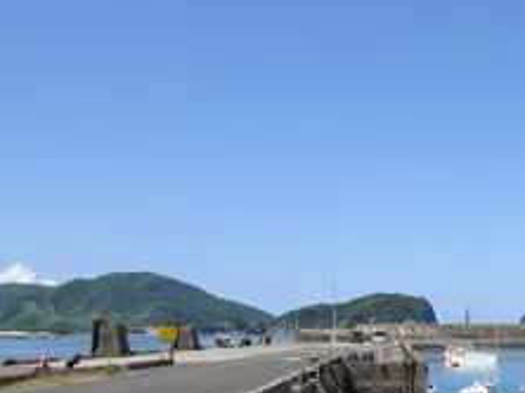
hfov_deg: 32.7
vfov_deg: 27.8
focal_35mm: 52
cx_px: 565
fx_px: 788
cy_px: 263
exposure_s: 1/800
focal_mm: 4.1
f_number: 3.5
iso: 80
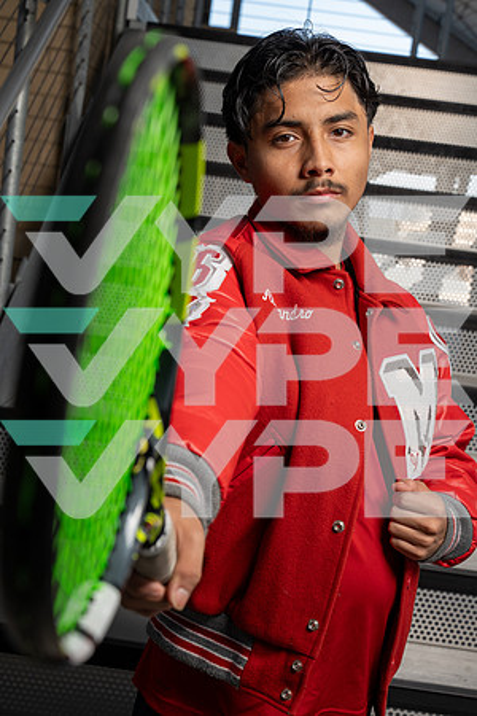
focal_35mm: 63
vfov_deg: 31.9
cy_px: 358
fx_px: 1252
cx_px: 238
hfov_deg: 21.6
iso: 250
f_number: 8
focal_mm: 63
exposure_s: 1/250
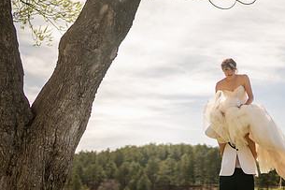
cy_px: 100
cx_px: 184
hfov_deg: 28.7
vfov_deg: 19.4
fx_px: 554
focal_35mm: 70
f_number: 1.2
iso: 100
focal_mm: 35
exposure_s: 1/8000
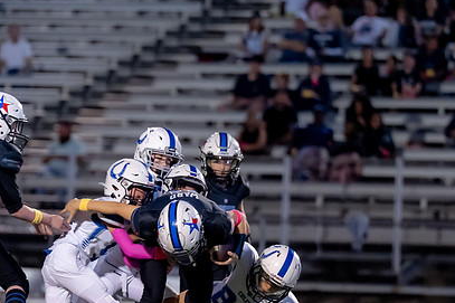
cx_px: 136
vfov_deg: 2.9
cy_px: 211
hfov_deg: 4.3
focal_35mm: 479
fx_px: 6051
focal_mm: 200
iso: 2500
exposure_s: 1/1000
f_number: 2.8
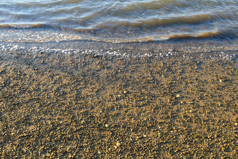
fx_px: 212
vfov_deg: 41.1
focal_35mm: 32
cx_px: 119
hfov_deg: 58.7
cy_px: 80
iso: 6400
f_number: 20
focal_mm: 21.4
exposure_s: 1/90
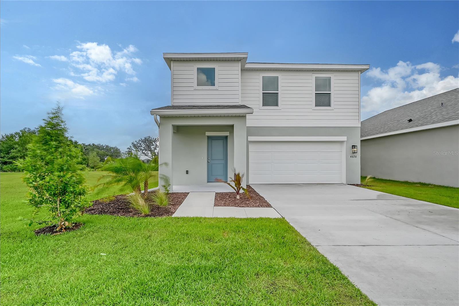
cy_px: 153
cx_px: 230
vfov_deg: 77.3
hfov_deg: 100.4
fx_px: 191
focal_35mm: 15
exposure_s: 1/8000
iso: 640
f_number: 10
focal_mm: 10
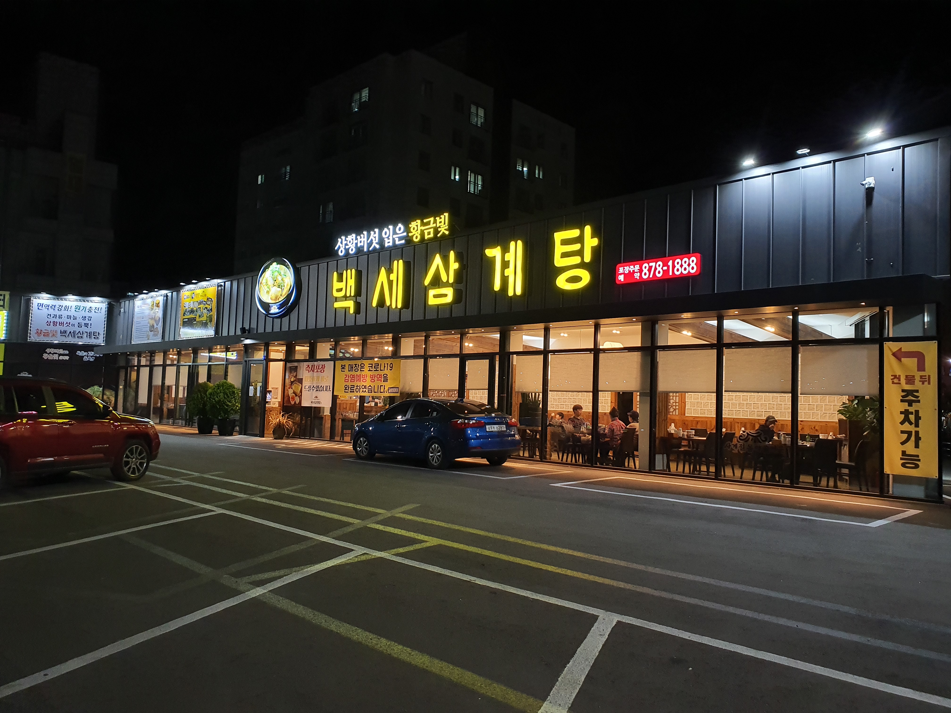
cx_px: 476
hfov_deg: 67.3
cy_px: 356
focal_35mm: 26
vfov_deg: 53.1
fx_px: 714
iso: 200
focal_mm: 4.3
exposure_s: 1/60
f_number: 2.4
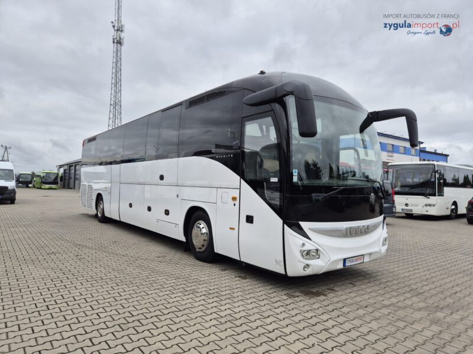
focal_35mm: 23
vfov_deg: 58.9
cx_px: 236
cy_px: 177
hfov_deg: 73.9
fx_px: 314
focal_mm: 5.4
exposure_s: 1/667
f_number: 1.8
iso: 25
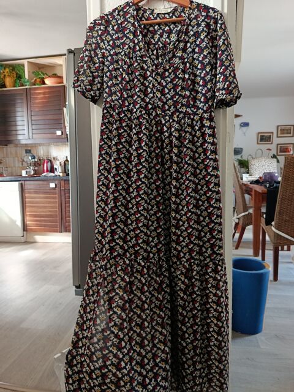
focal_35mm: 24
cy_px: 196
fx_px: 272
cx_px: 147
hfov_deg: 56.8
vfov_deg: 71.6
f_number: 1.7
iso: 1266
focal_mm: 5.24
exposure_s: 1/33.3
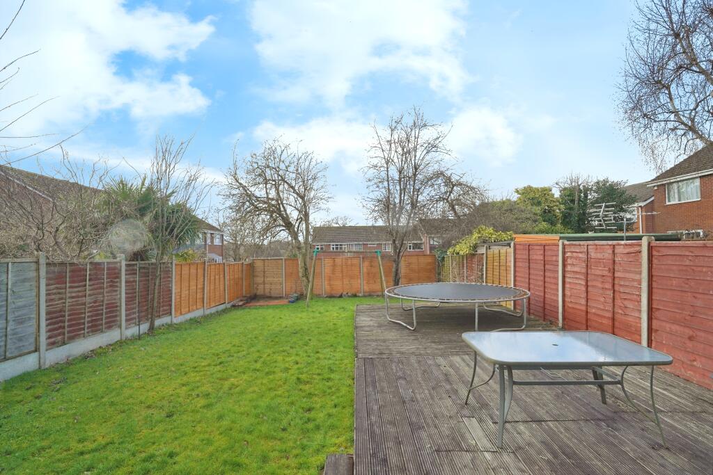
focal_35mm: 16
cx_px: 356
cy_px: 238
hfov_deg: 96.7
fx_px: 317
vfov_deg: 73.8
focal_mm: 16
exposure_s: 1/125
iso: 160
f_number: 8
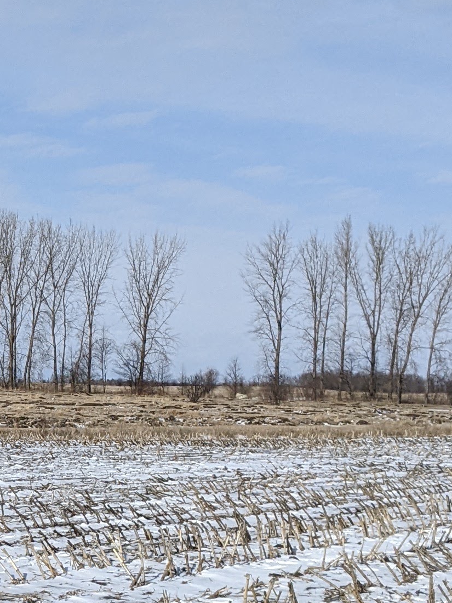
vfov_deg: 19.8
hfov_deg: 14.2
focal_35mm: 99
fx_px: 1724
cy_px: 351
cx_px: -171
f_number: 1.8
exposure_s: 1/7813
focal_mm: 4.44
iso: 69
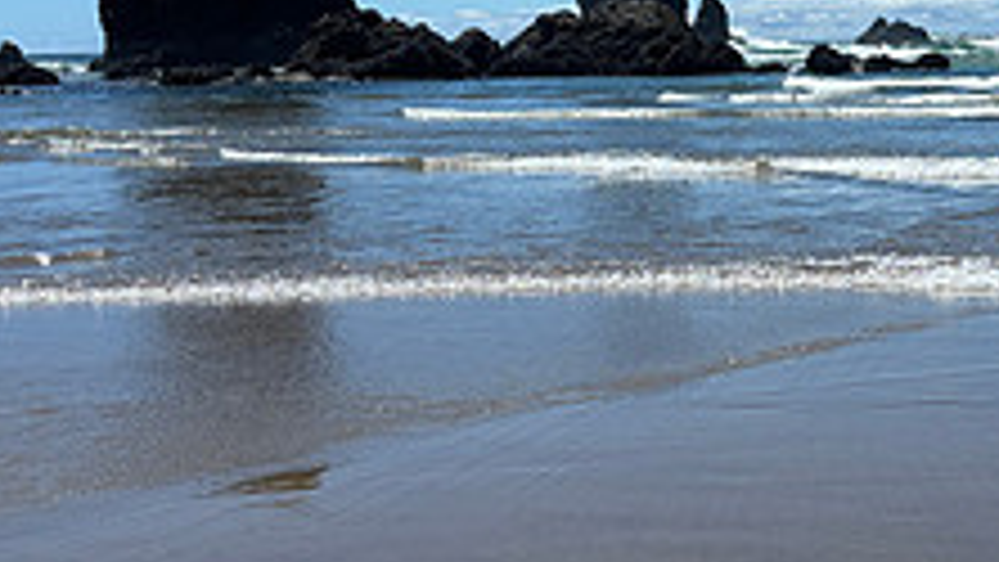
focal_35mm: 74
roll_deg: +0.6
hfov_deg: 27.6
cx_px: 896
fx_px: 1961
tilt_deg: -4.8
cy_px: 209
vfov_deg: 16.3
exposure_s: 1/5952
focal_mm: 5.96
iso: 50
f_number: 1.6
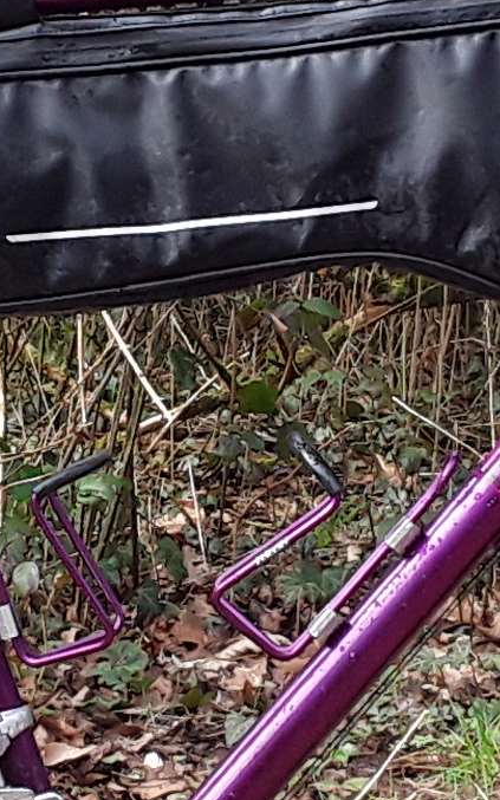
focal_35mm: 138
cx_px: 217
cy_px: 475
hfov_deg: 9.5
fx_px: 3009
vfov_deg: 15.1
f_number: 1.9
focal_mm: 2.91
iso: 40
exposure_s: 1/381
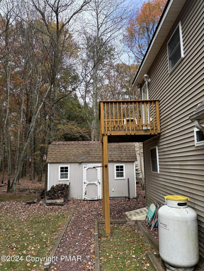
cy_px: 136
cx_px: 102
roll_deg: +1.4
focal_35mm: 26
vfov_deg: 67.3
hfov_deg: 53.1
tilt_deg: +9.3
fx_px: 204
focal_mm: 5.96
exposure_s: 1/574
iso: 50
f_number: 1.6
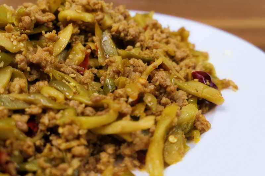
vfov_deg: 25.5
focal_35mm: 53
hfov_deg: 37.5
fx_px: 390
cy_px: 88
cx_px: 132
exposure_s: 1/200
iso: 1000
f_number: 2.8
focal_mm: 19.2
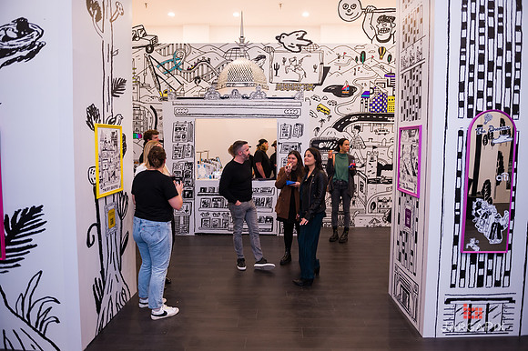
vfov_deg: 49.5
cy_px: 176
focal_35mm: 26
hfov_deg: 69.4
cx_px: 264
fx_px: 381
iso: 1600
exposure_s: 1/200
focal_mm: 26
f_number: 3.2
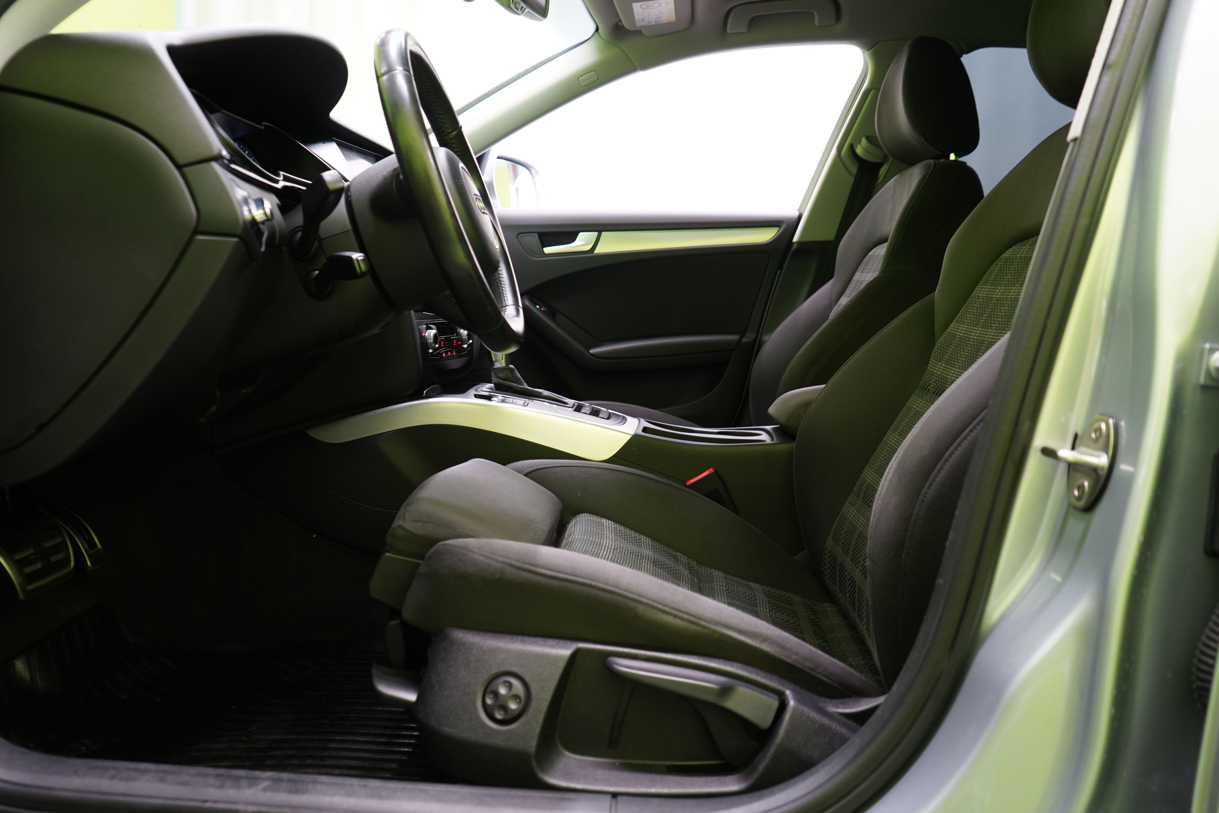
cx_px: 610
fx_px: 948
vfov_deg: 46.4
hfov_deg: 65.5
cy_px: 406
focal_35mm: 28
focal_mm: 28
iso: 1600
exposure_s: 1/20
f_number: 5
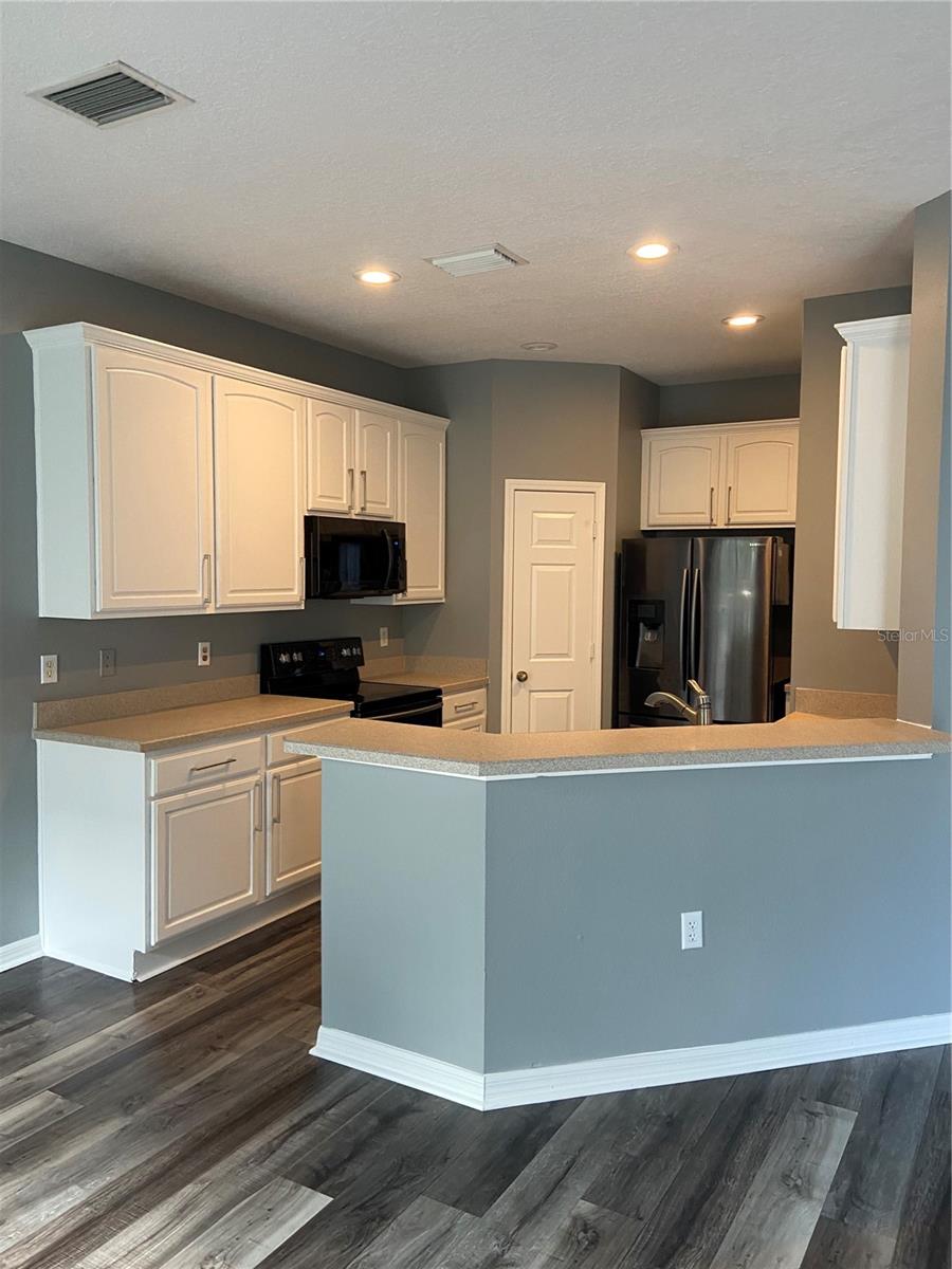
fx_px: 953
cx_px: 476
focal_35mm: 26
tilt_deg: -3.6
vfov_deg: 67.3
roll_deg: +2.0
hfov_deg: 53.1
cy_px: 634
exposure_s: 1/60
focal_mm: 4.25
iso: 200
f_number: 1.8
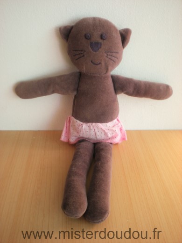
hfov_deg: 37.7
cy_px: 122
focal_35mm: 38
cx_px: 91
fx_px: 266
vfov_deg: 49.0
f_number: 3.1
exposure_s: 1/58.3
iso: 87
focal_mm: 6.3
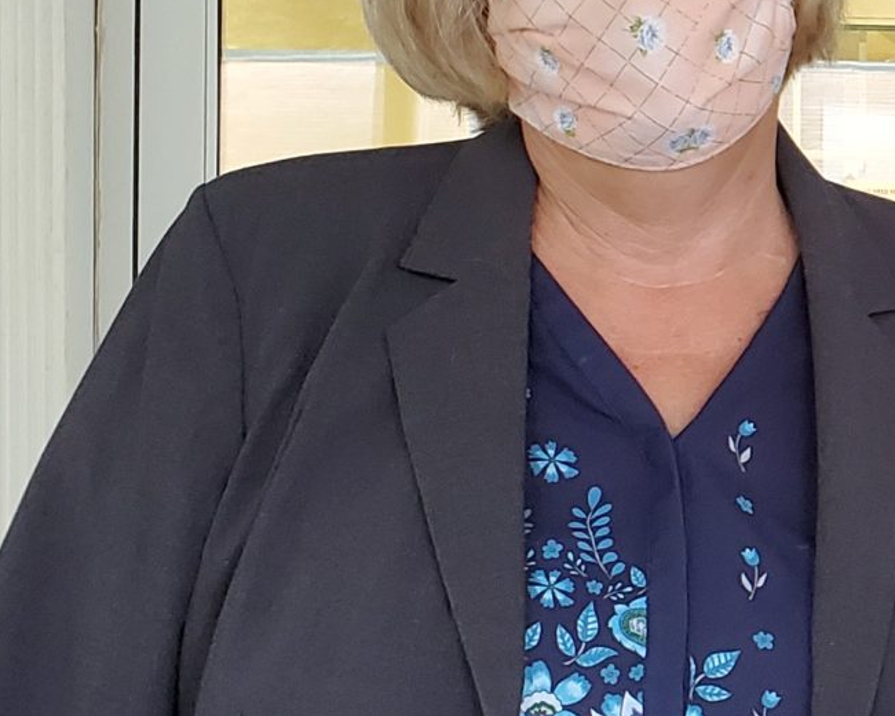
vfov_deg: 15.4
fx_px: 2649
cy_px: 336
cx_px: 1264
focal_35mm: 100
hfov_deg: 17.6
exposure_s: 1/50
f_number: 2.4
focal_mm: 4.3
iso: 500
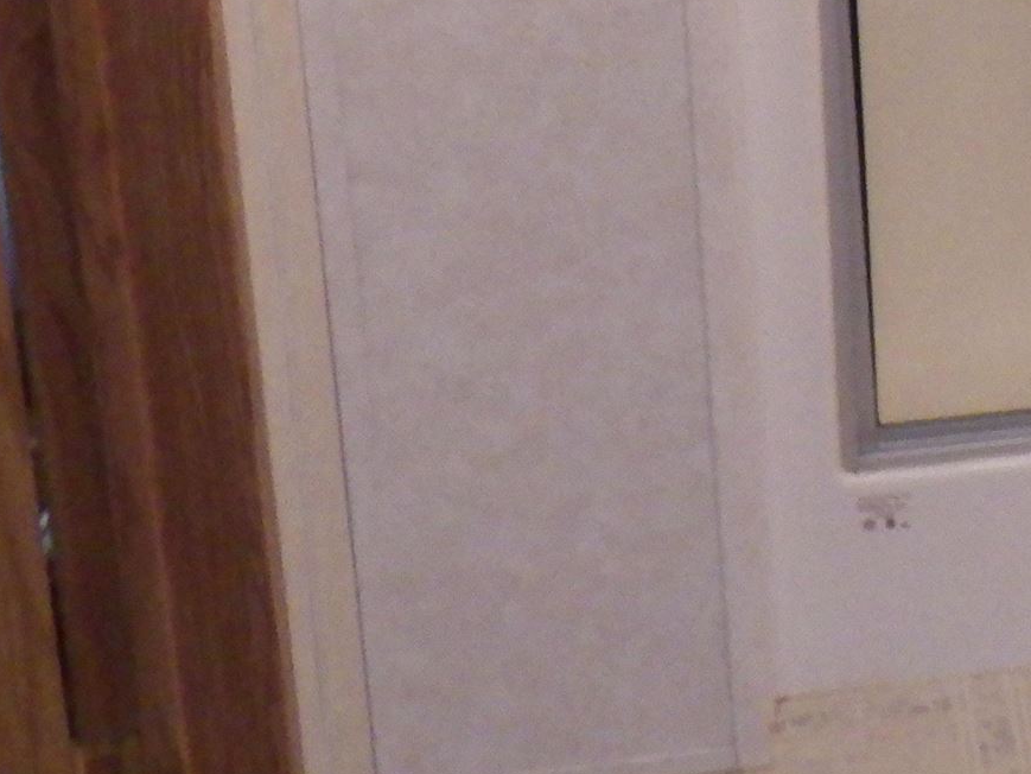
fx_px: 2949
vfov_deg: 14.5
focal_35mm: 99
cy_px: -150
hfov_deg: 17.1
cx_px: 1724
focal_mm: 5
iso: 800
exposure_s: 1/40
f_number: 3.5
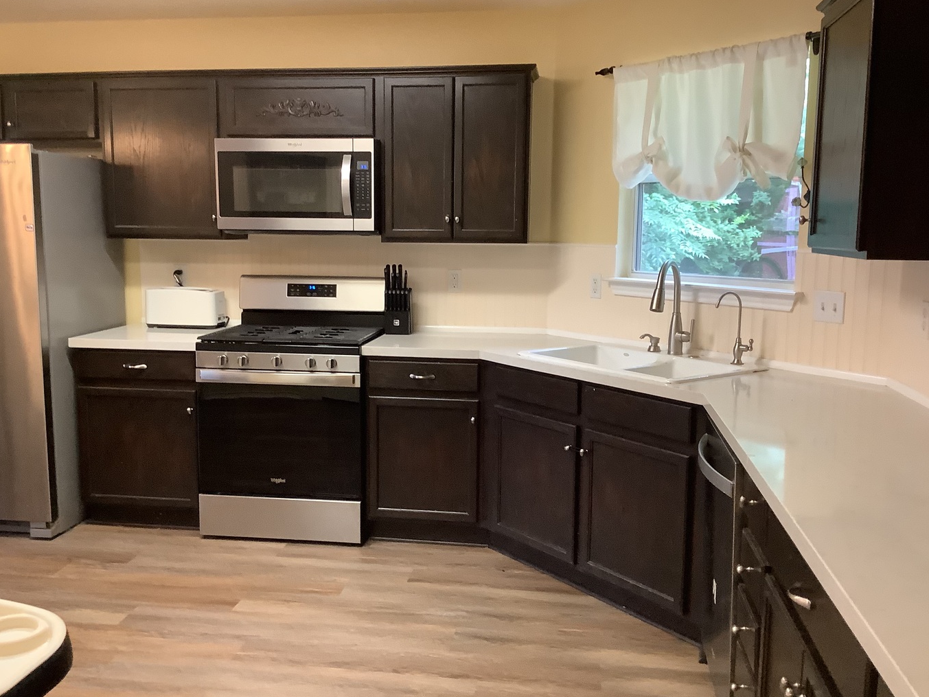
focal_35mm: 33
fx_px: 886
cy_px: 343
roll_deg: -0.1
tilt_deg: -7.8
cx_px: 439
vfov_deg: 43.0
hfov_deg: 55.3
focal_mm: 3.3
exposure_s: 1/60
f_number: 2.4
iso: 250
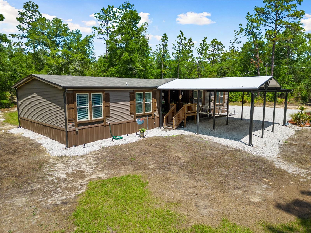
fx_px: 216
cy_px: 116
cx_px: 156
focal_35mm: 24
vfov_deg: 56.8
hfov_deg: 71.6
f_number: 1.7
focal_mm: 6.72
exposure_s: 1/4000
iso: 200
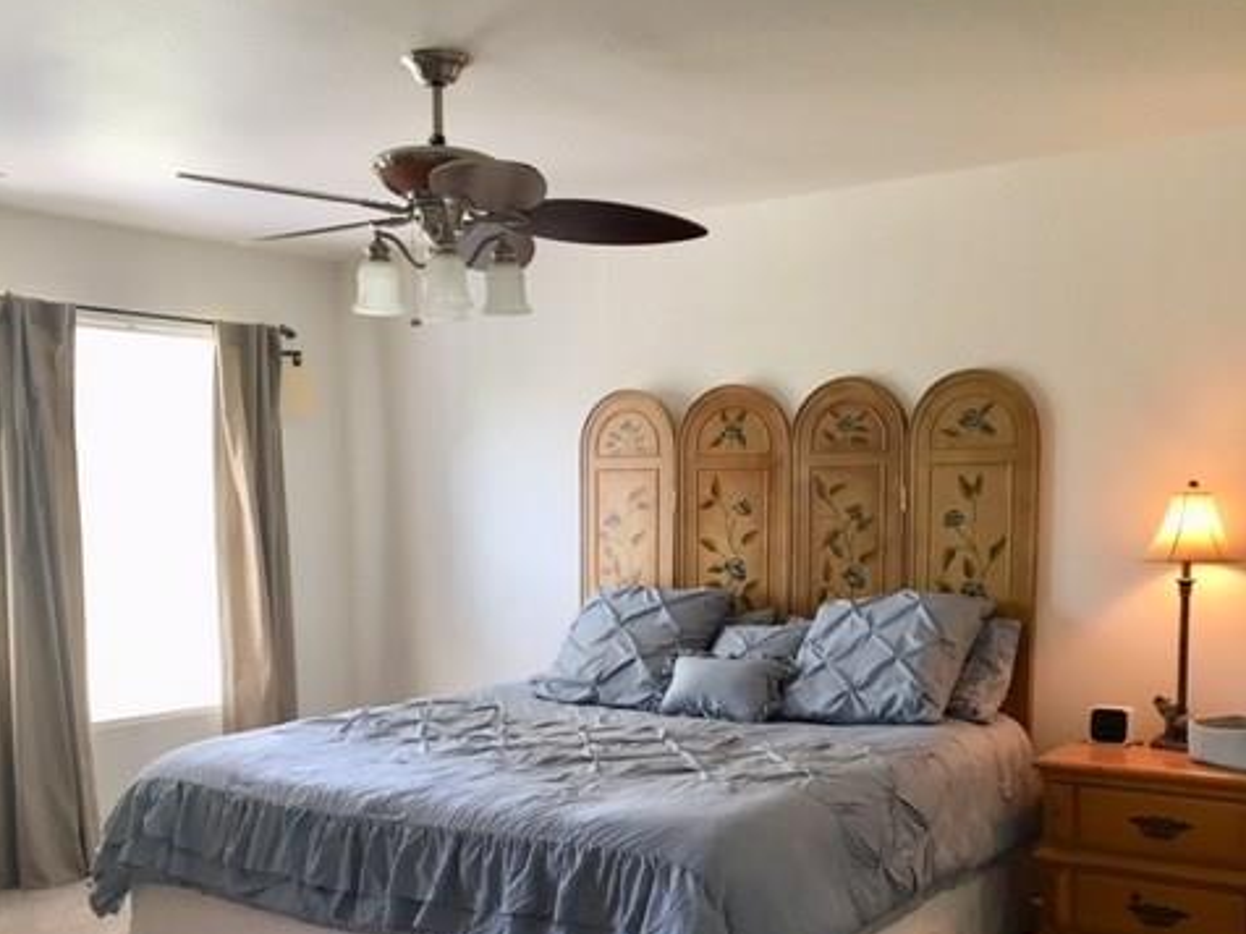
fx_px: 1404
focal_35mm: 39
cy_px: 680
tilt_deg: -8.6
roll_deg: +0.4
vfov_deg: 36.1
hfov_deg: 47.9
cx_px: 620
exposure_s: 1/30
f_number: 2.2
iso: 80
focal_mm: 4.15
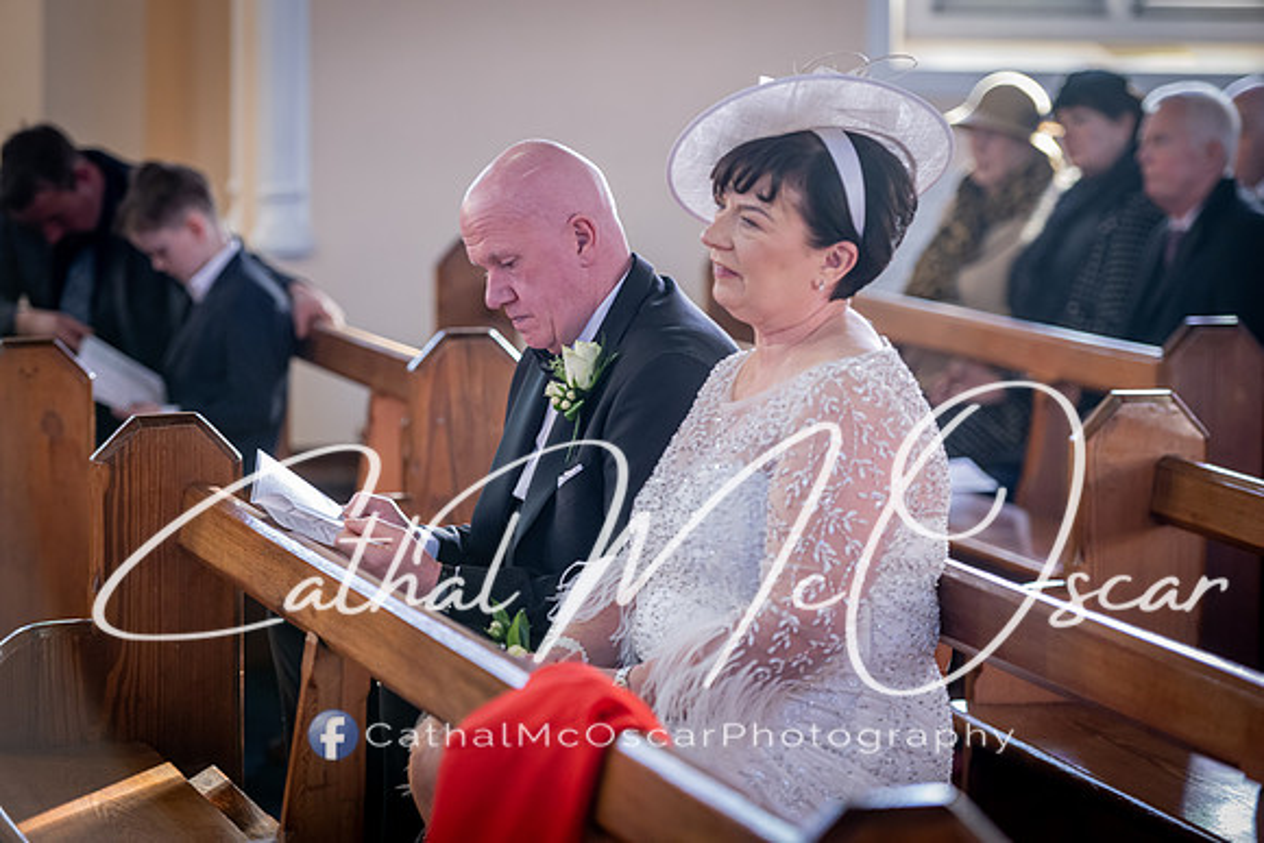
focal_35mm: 98
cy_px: 422
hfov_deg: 20.8
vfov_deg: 14.0
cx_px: 632
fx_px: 3442
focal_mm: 98
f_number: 2.8
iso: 1000
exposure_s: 1/100
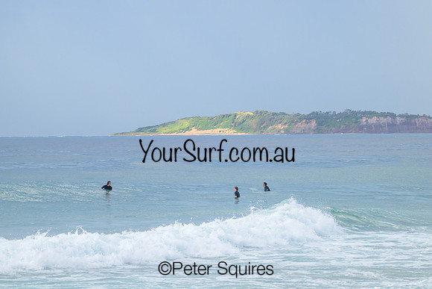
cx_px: 216
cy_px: 144
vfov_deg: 6.2
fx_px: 2640
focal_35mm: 220
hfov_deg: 9.4
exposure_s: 1/2000
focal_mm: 220
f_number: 9
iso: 900
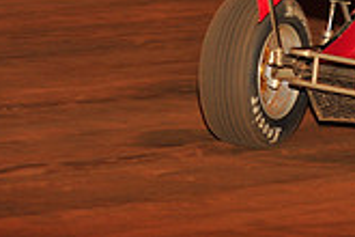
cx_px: 579
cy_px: -177
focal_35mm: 422
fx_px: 4161
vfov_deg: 3.2
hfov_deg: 4.8
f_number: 6.3
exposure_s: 1/320
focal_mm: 120
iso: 1000
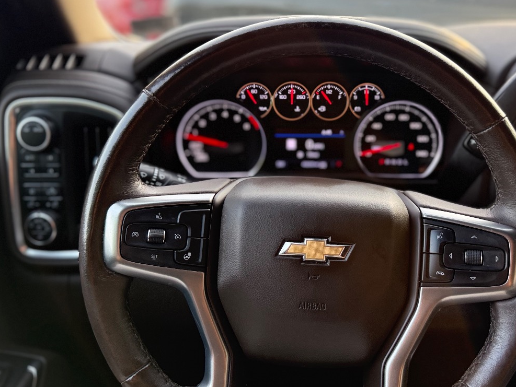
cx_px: 307
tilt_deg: -18.3
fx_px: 522
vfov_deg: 40.7
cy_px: 177
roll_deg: -0.9
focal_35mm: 35
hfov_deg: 52.3
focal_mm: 6.76
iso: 160
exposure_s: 1/121
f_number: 1.78
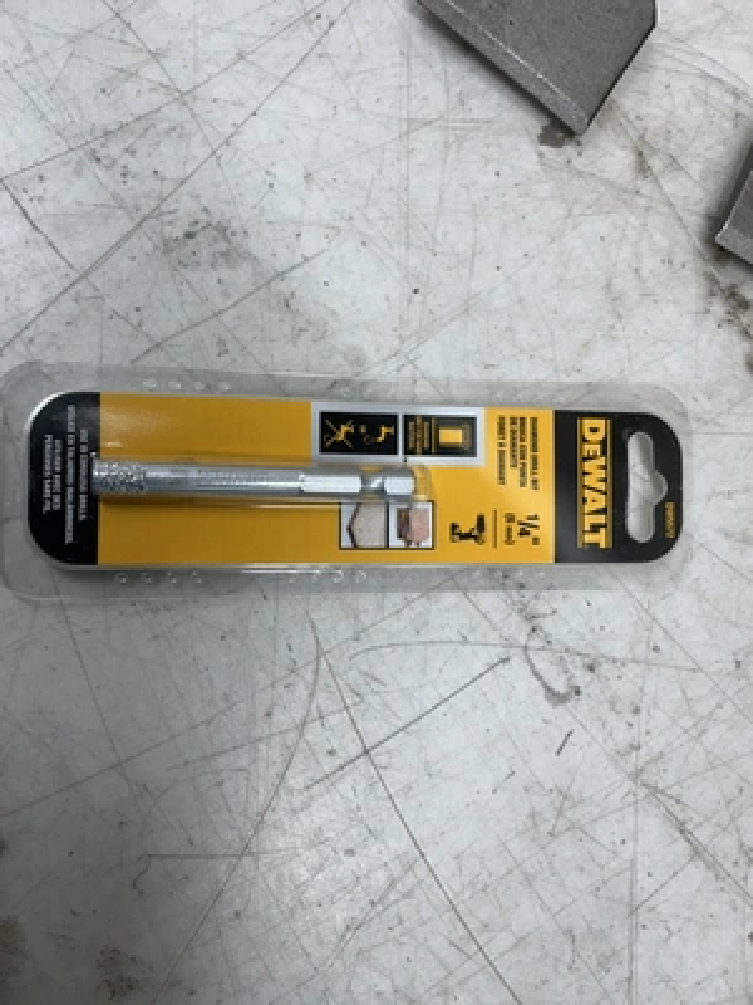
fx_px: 812
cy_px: 502
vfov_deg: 63.4
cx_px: 376
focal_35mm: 28
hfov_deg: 49.7
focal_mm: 3
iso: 32
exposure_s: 1/120
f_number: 1.8
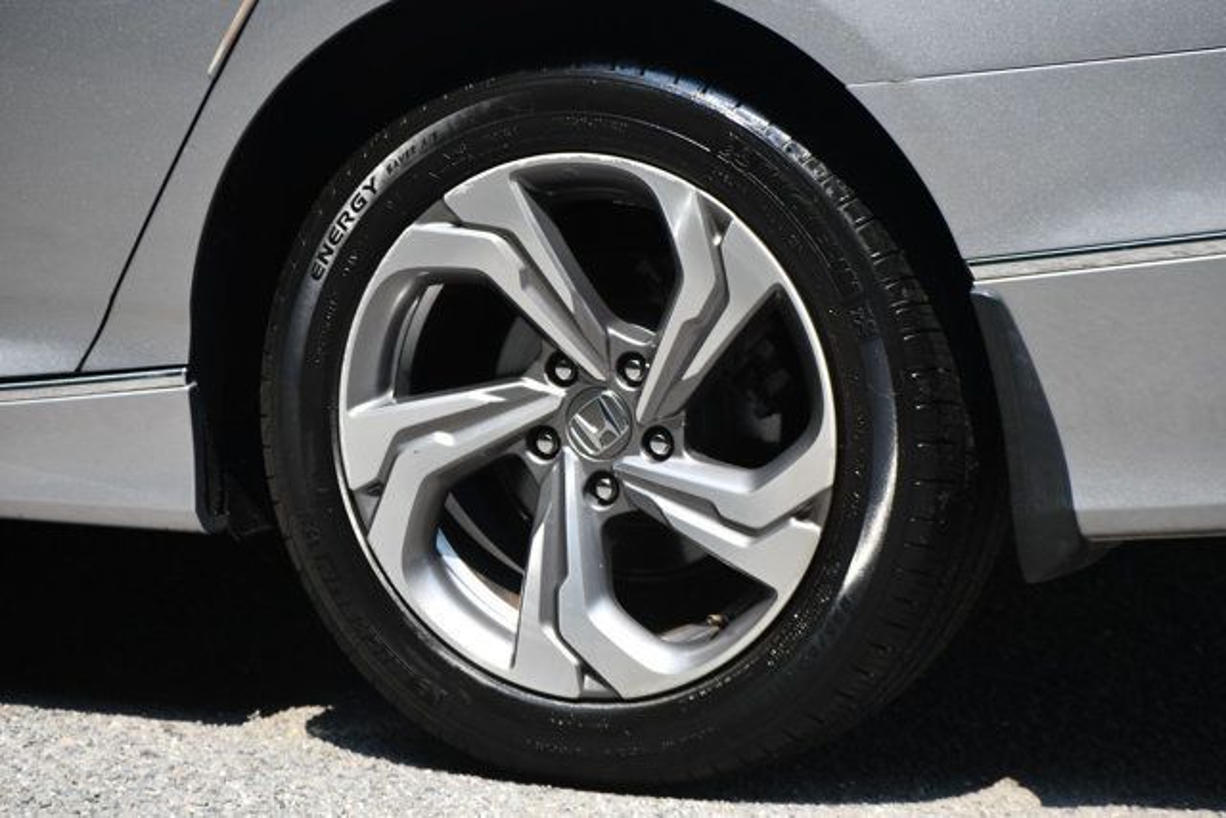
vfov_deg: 7.0
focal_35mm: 195
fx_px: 6642
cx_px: 613
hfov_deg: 10.5
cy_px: 409
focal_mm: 130
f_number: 8
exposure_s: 1/250
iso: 110
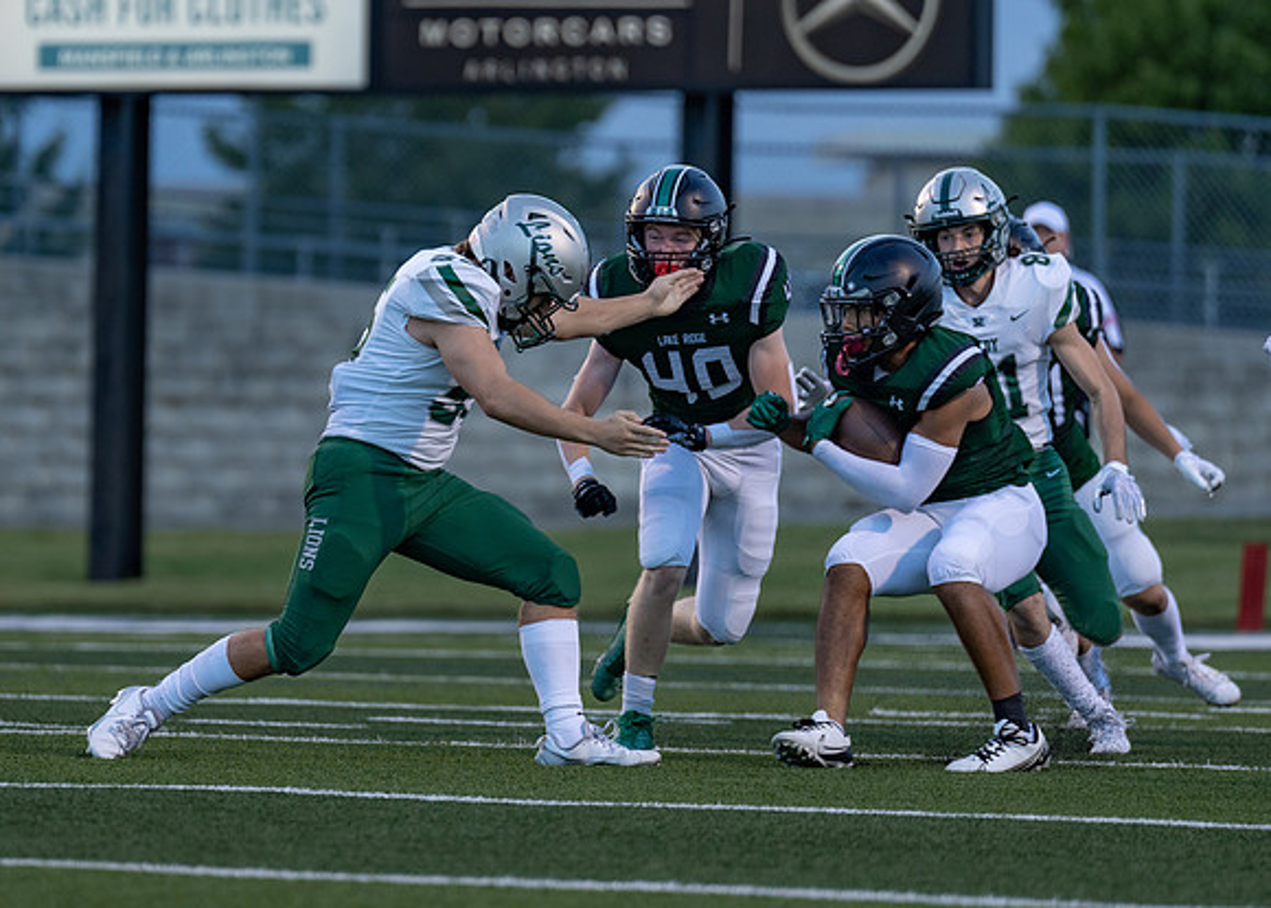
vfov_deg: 3.9
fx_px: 13306
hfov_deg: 5.5
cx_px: 406
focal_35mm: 369
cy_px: 378
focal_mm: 200
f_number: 2.8
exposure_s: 1/1250
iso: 500
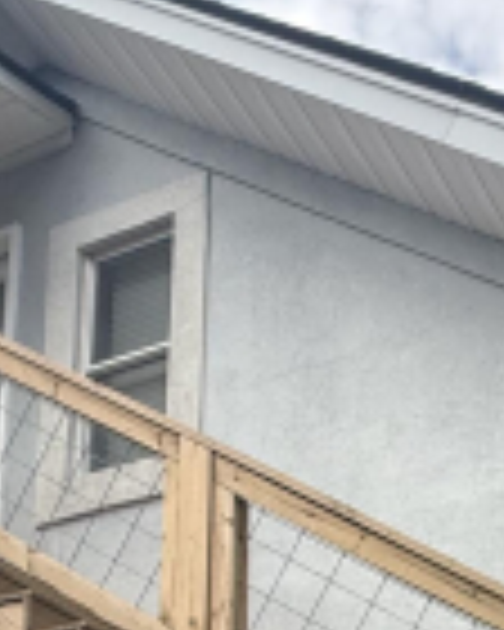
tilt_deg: +8.0
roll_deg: +1.9
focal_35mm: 65
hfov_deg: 21.5
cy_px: 968
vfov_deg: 23.0
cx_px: 632
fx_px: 1212
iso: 50
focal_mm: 2.22
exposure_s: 1/1033
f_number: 2.2
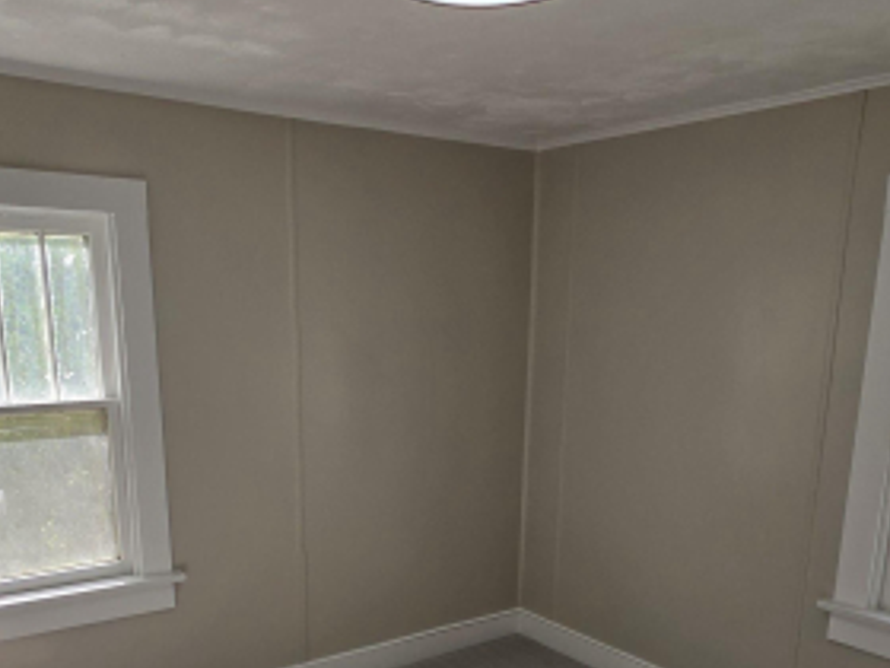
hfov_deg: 58.3
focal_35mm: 31
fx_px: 797
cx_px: 415
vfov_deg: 43.6
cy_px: 518
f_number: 1.9
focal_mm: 2.2
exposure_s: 1/310
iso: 32
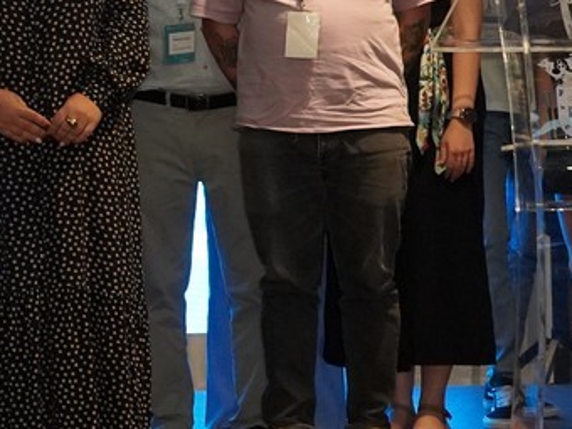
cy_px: 79
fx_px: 1669
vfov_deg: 14.6
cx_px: -89
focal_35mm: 101
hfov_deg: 18.6
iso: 6400
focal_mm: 21
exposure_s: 1/160
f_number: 4
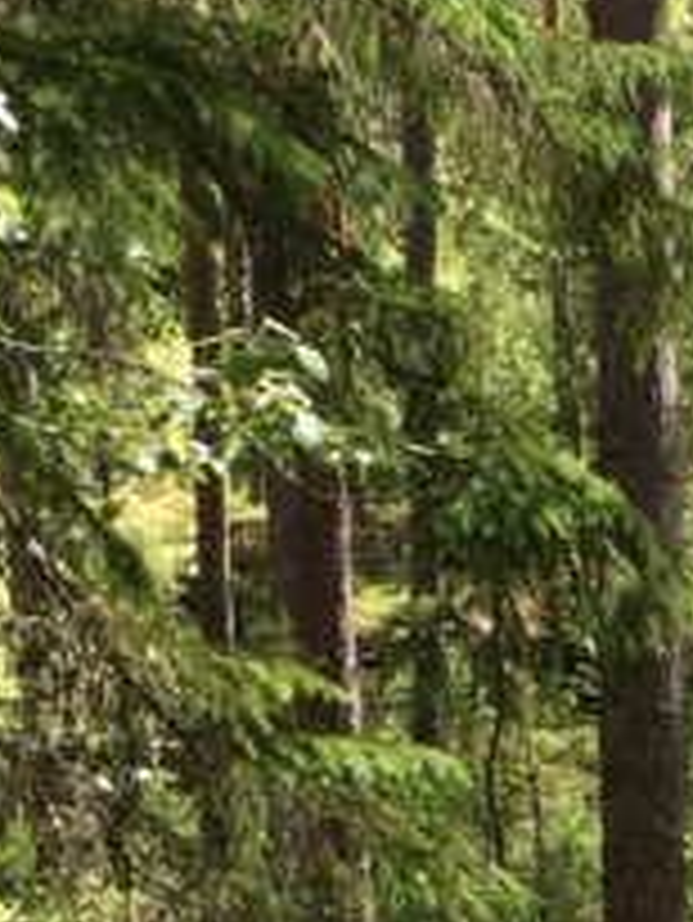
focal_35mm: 113
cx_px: 738
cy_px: 904
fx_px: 3013
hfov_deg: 12.9
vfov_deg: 17.1
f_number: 2.2
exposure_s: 1/262
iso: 25
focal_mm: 4.15
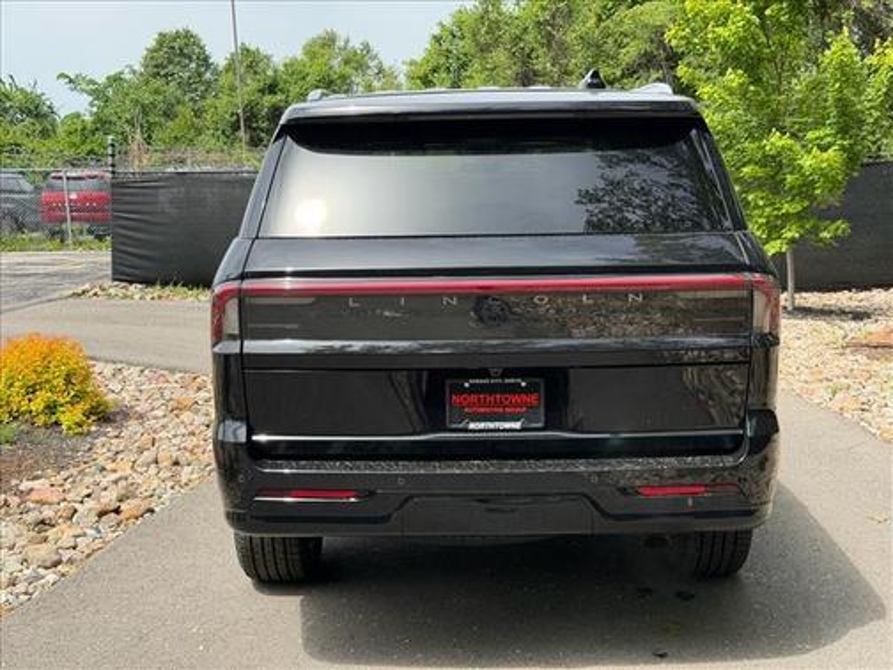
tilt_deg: -7.1
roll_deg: +2.3
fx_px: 1238
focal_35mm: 48
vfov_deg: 30.3
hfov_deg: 39.7
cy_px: 335
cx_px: 446
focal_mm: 6.76
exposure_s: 1/2415
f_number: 1.78
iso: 100
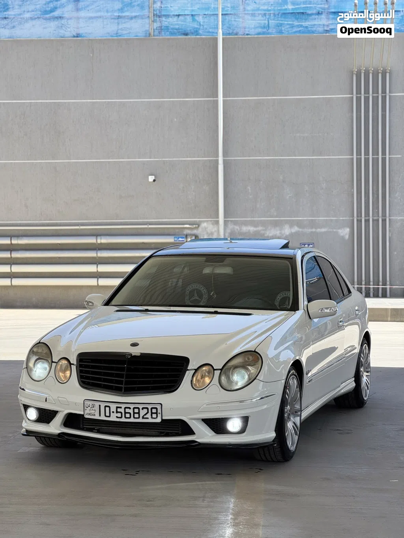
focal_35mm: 77
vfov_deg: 25.3
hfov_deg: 19.1
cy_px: 269
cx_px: 202
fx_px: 1198
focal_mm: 9
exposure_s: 1/330
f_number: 2.8
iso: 25
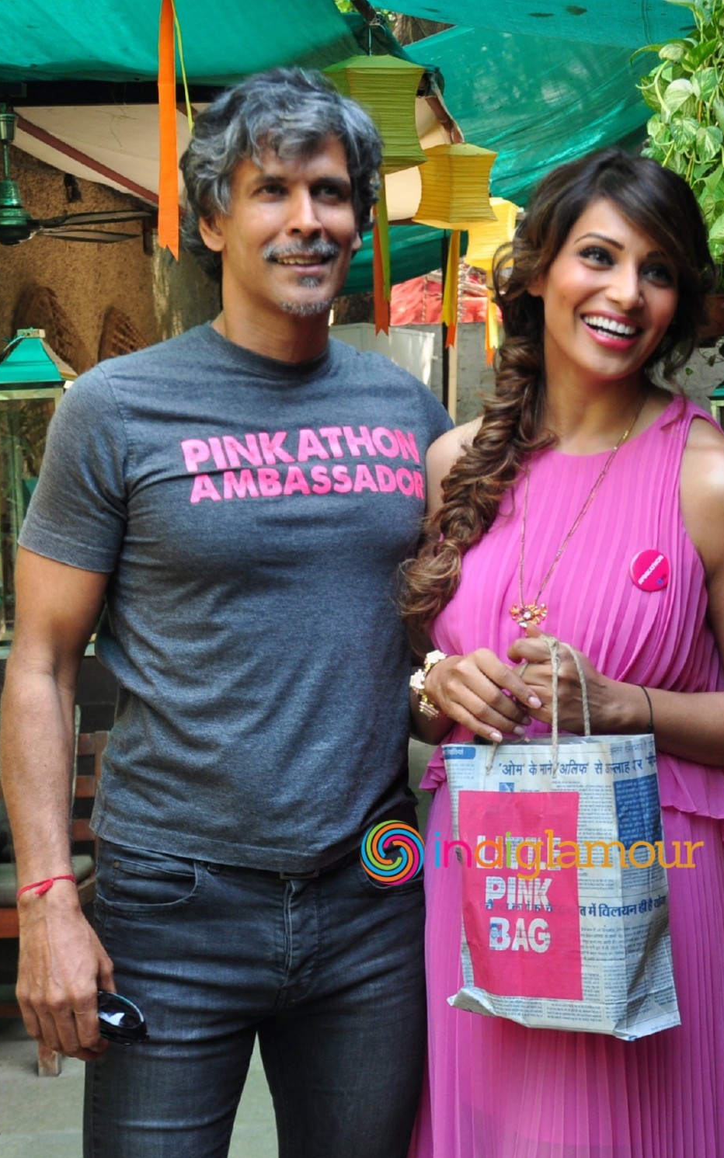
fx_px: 2336
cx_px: 531
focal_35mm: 74
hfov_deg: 17.5
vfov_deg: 27.8
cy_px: 582
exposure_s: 1/125
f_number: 5.6
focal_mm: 32
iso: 400
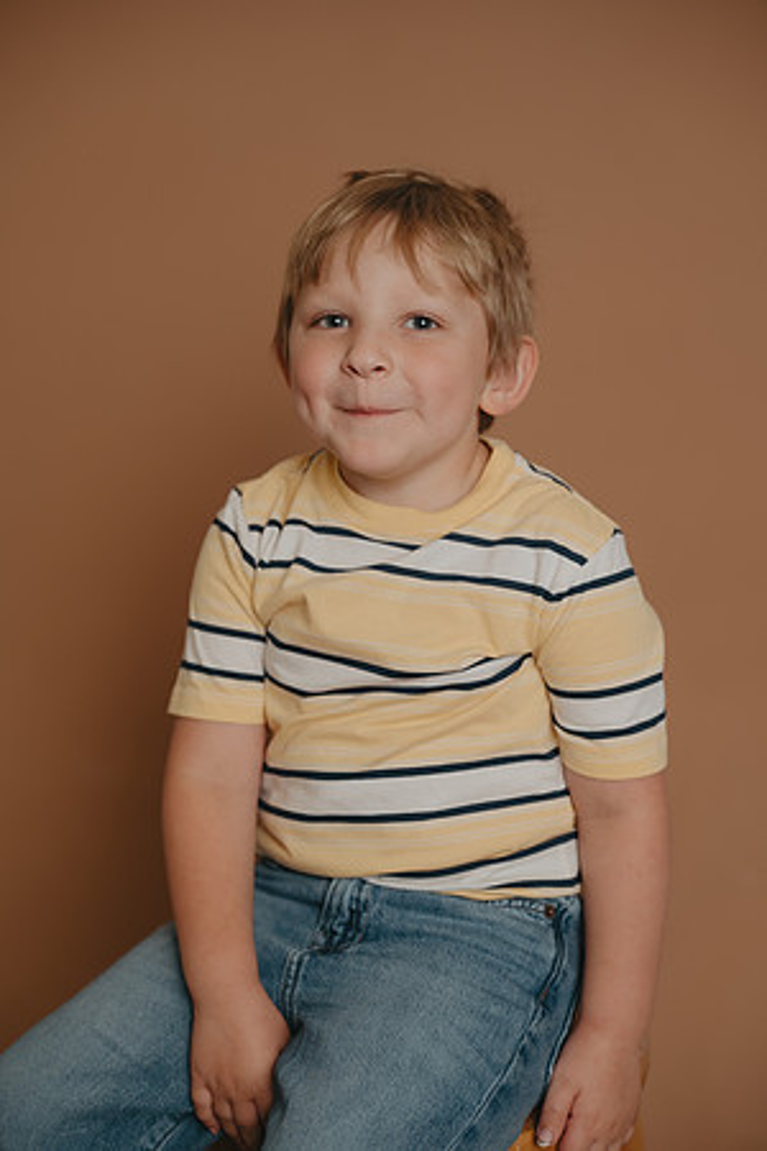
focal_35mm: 62
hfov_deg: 21.9
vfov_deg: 32.4
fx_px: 1981
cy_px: 576
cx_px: 384
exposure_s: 1/250
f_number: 2
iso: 200
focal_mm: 62
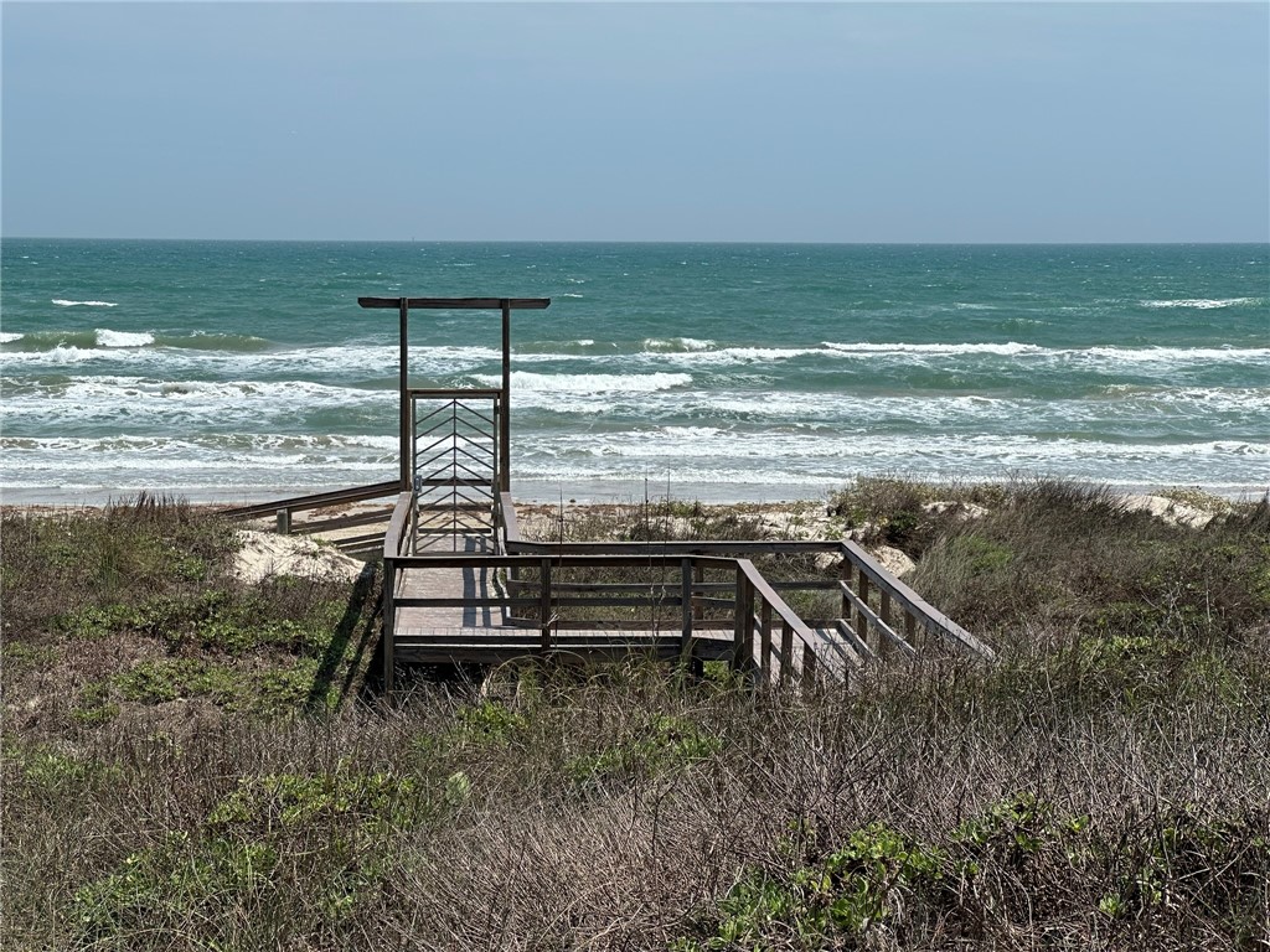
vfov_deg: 19.1
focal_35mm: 77
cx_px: 635
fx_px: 2825
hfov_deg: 25.3
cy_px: 476
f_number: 2.8
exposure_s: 1/1085
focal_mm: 9
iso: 32
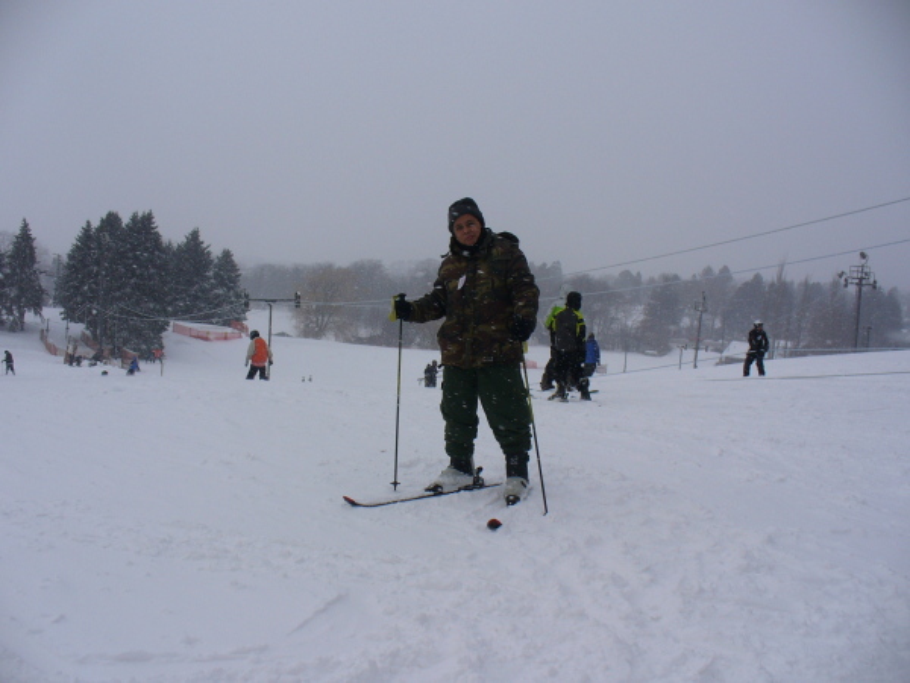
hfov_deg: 50.1
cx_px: 455
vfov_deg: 38.7
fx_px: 973
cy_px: 342
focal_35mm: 37
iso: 80
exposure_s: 1/640
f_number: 5.6
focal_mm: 6.1
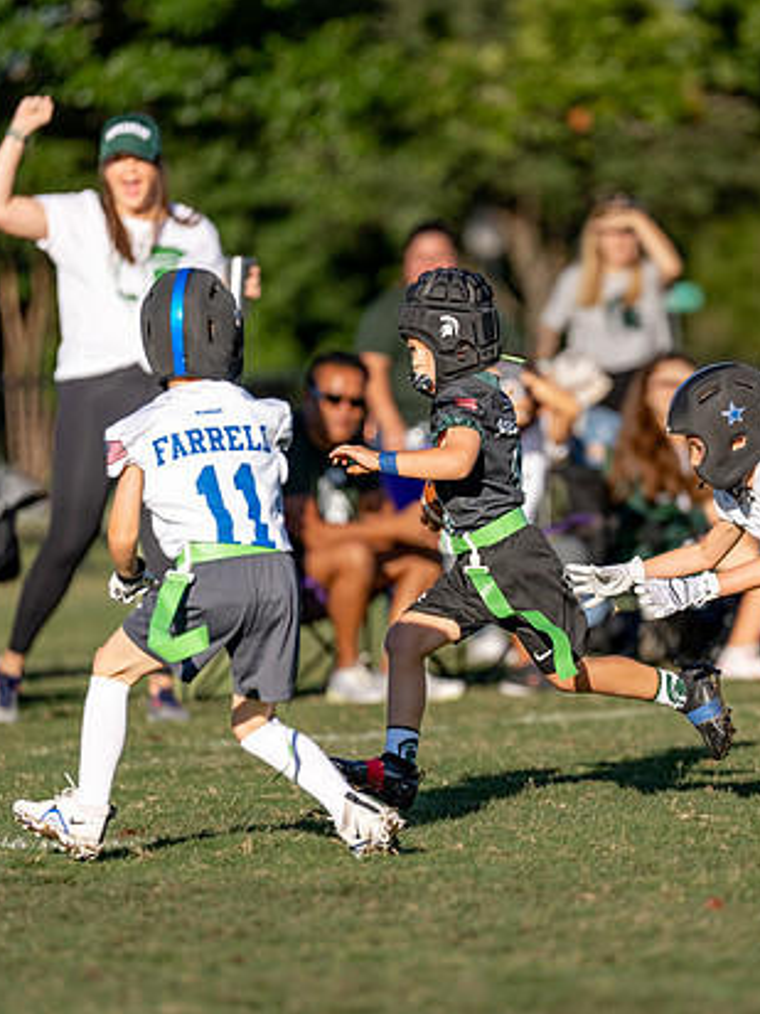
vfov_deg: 6.8
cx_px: 541
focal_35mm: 290
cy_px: 507
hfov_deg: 5.1
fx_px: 8489
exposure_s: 1/2000
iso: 100
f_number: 2.8
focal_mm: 200
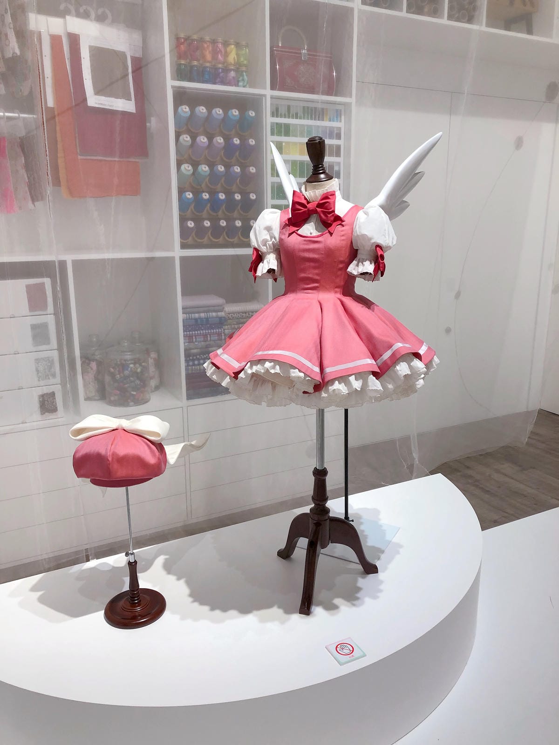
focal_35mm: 28
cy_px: 372
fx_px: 603
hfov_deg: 49.7
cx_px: 280
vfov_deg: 63.4
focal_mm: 3.99
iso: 32
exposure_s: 1/33
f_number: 1.8
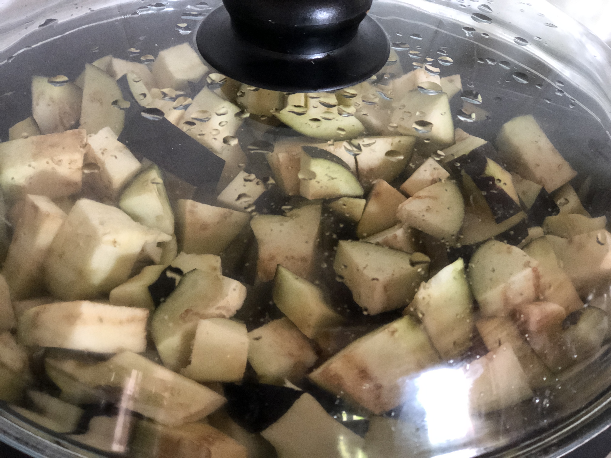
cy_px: 229
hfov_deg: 33.8
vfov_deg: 25.7
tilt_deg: -40.2
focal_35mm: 57
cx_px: 306
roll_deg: -3.8
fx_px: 1006
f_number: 2.8
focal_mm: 6.6
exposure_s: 1/30
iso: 800
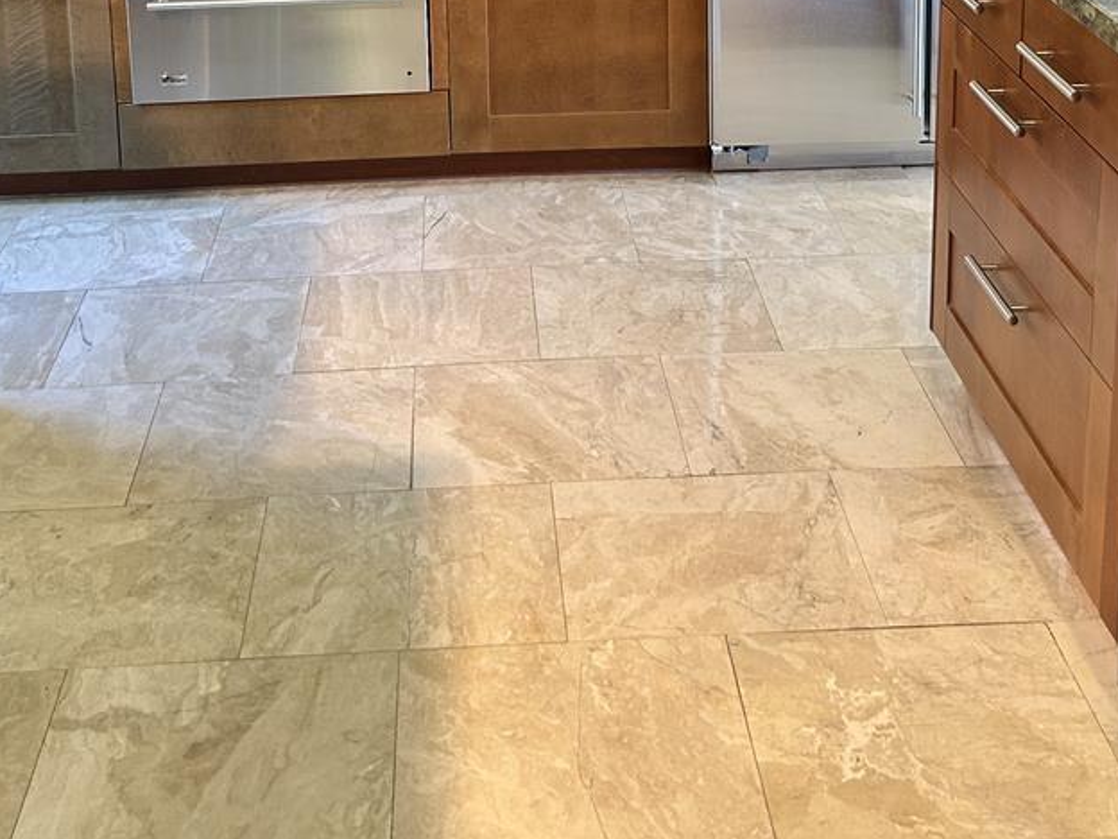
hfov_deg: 32.2
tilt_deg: -11.6
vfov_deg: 22.8
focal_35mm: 60
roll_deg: +0.8
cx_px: 584
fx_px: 1938
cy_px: -113
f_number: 1.5
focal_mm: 5.7
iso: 100
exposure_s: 1/120
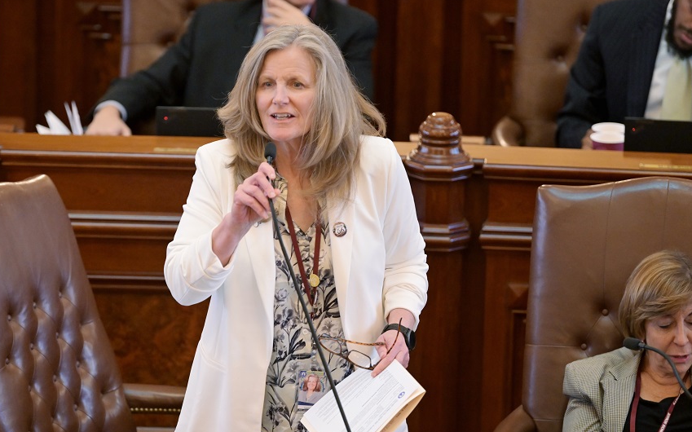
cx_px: 260
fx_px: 4619
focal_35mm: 245
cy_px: 268
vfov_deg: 5.4
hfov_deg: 8.6
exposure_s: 1/200
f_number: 2.8
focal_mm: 170
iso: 3200
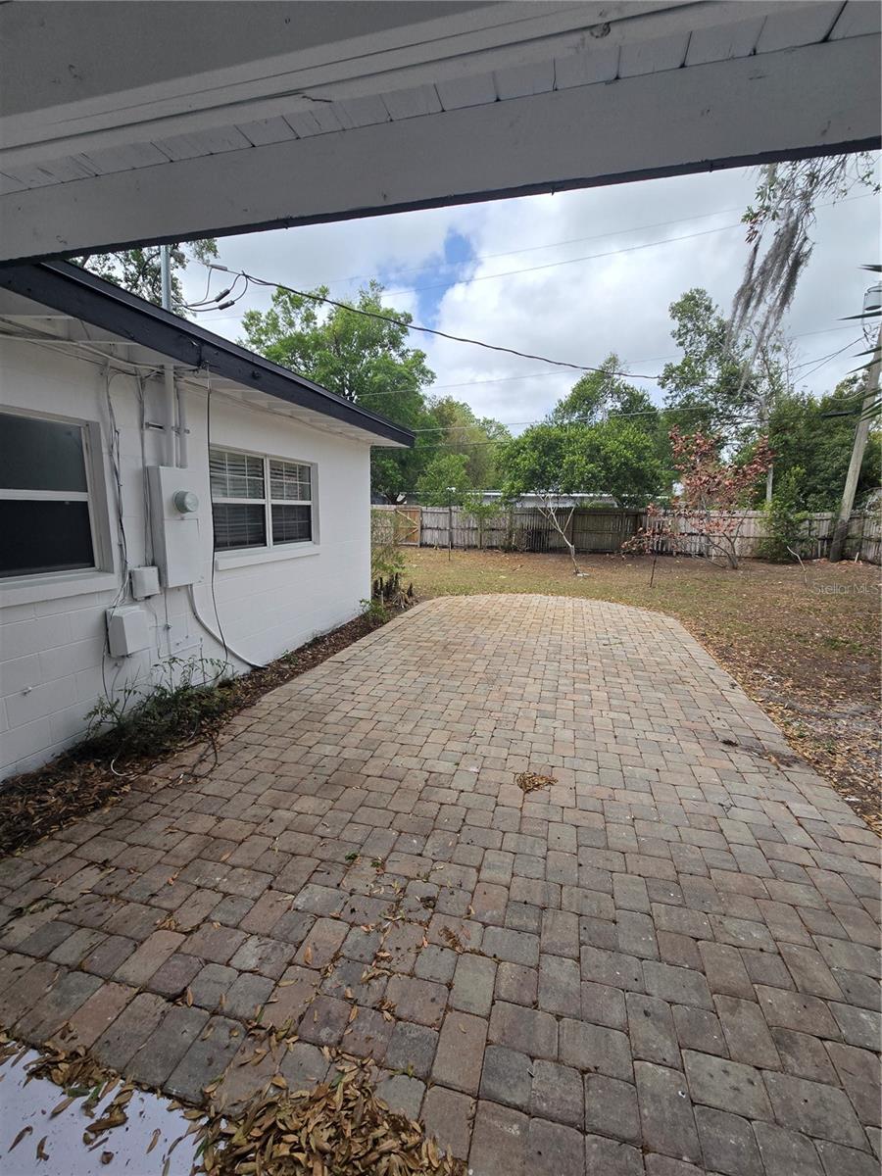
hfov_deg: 89.9
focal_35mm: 13
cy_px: 588
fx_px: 442
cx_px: 441
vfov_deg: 106.2
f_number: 2.2
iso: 50
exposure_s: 1/1445
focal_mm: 2.2
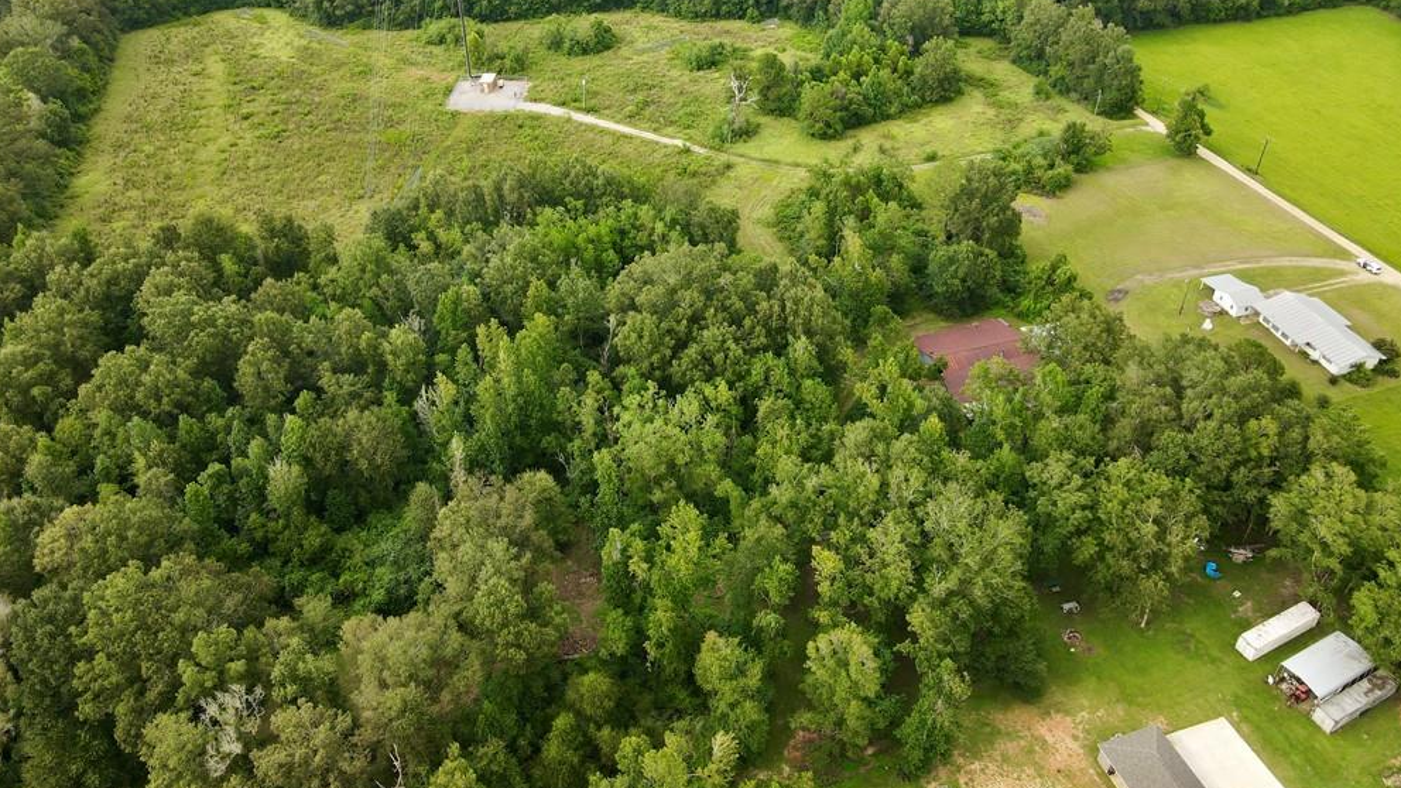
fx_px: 1003
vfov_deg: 42.3
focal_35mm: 27
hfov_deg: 69.9
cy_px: 256
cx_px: 688
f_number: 2.8
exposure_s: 1/90
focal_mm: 4.5
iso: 100
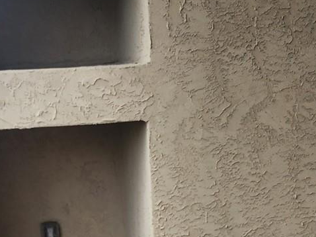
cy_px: 207
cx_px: 134
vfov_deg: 18.8
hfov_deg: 25.3
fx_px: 703
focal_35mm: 77
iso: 25
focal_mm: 6.4
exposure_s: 1/180
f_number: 1.8
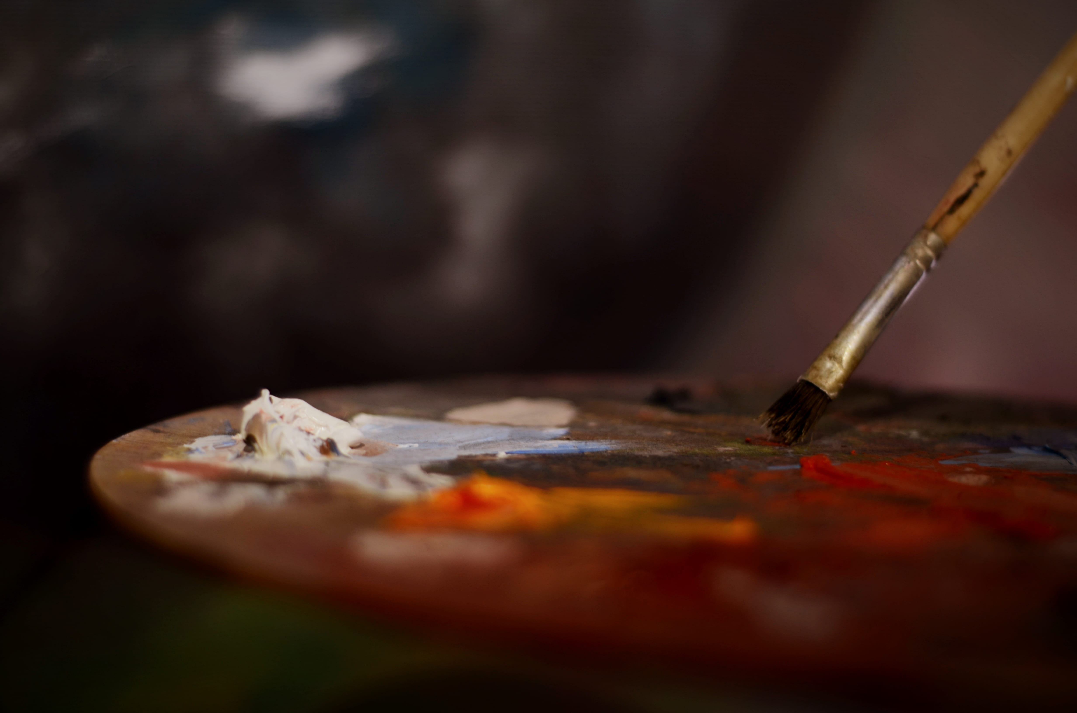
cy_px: 356
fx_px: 2239
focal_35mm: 75
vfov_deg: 18.1
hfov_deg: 27.0
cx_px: 538
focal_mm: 50
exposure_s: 1/40
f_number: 2
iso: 100
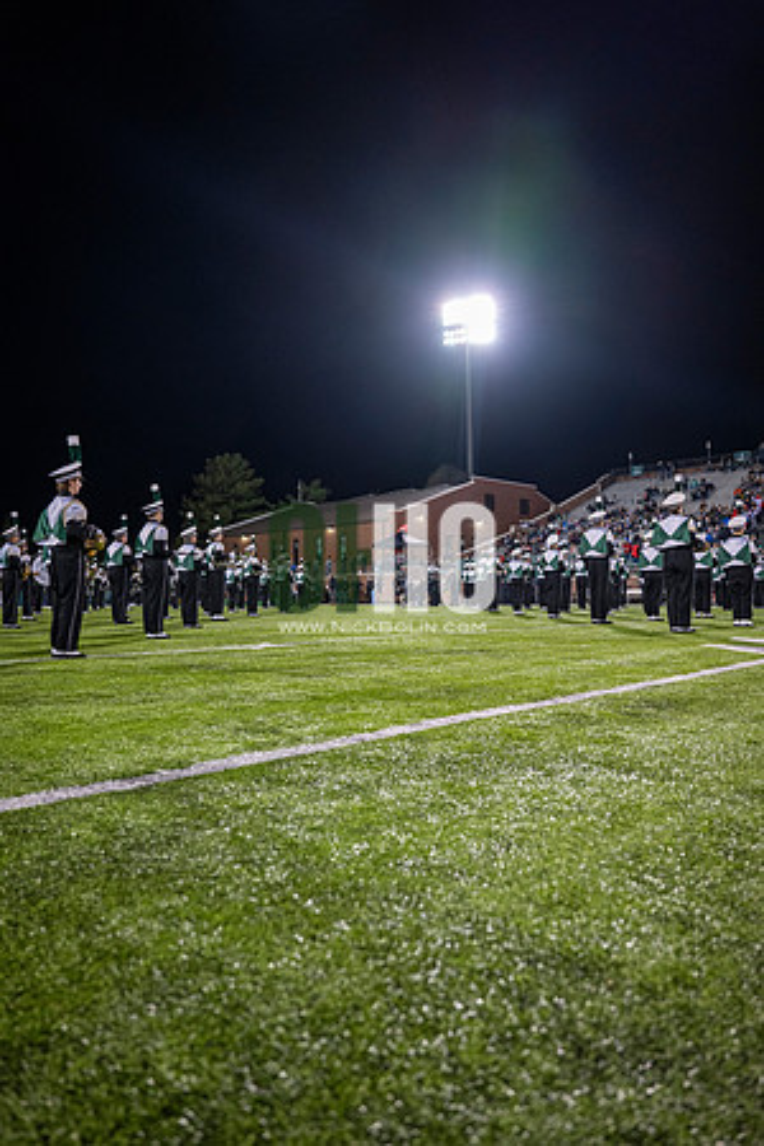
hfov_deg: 50.4
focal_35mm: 26
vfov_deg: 70.4
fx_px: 812
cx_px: 382
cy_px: 573
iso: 1250
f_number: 3.2
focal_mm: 25.5
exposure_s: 1/500
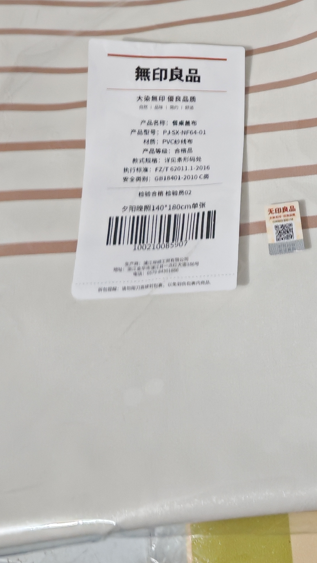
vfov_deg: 33.7
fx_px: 926
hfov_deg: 18.6
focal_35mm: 62
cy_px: 226
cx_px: 360
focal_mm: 6.67
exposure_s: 1/33
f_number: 1.9
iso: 1000
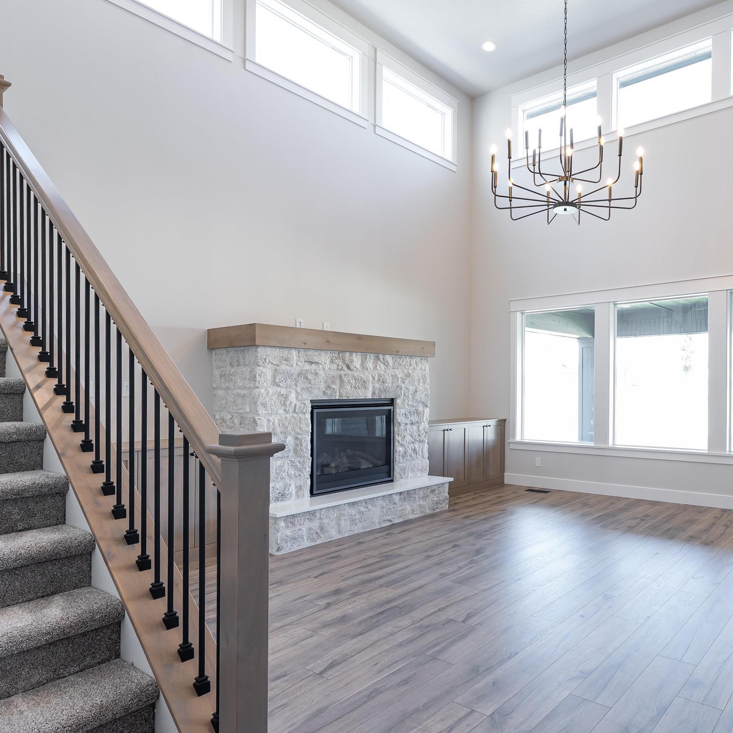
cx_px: 543
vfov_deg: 69.3
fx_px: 527
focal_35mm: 22
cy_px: 415
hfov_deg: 65.7
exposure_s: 1/50
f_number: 5
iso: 500
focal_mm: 14
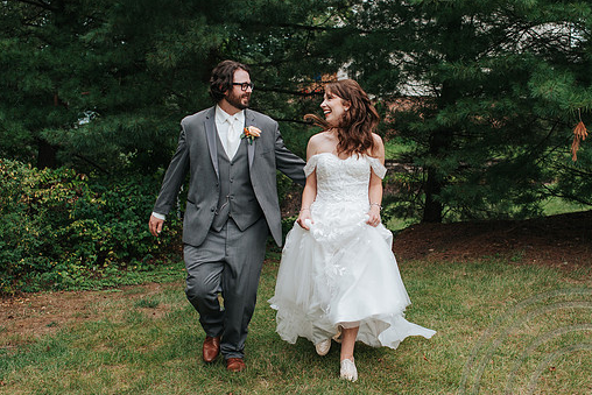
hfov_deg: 39.6
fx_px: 822
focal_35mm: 50
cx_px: 322
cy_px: 234
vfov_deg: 27.0
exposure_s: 1/1000
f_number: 3.2
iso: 360
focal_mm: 35
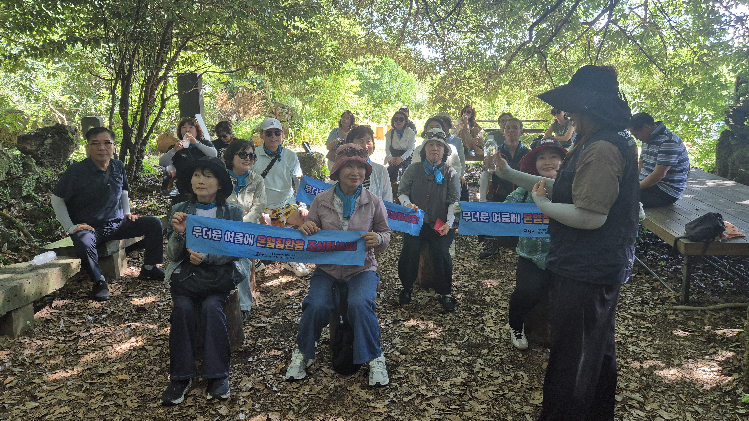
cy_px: 182
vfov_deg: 44.3
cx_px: 375
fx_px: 516
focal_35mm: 26
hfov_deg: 71.9
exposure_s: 1/180
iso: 125
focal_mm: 5.4
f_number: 1.8
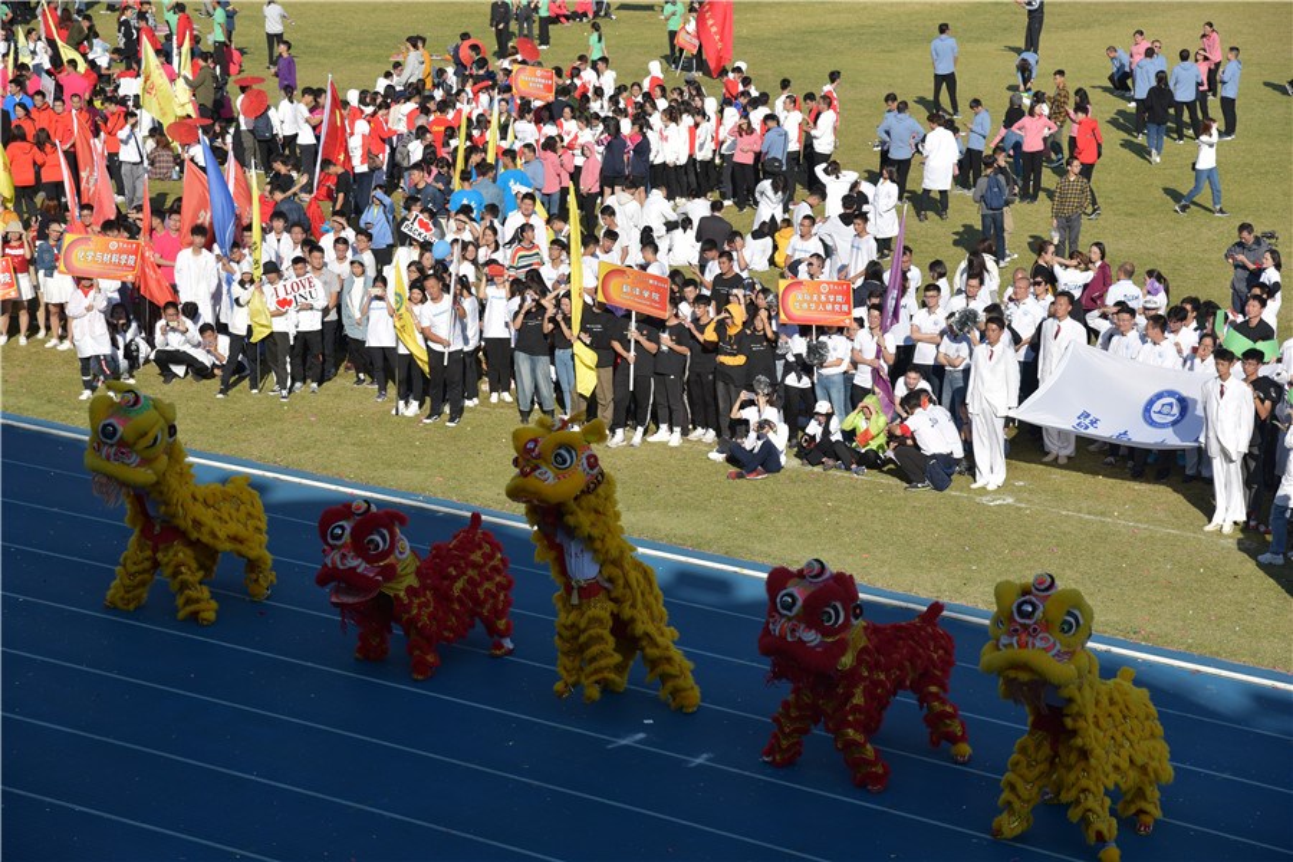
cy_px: 431
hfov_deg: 23.6
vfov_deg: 15.9
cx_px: 646
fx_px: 3089
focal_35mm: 86
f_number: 7.1
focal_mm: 86
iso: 180
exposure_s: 1/640
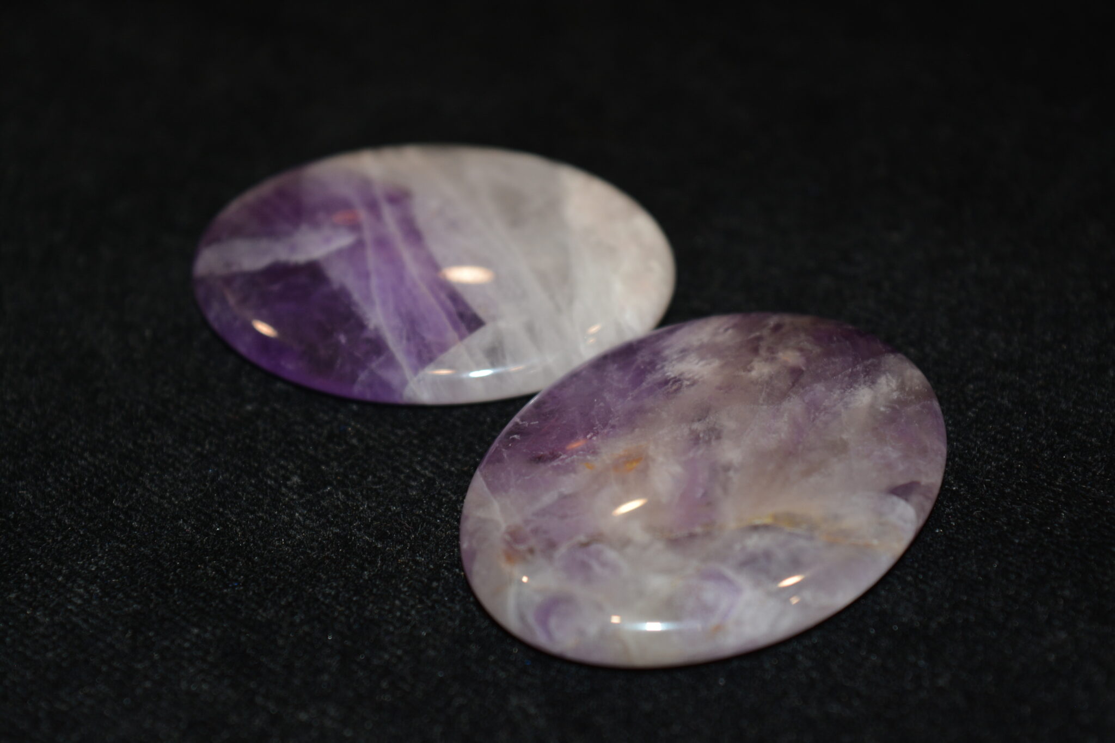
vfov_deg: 16.6
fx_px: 2555
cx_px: 558
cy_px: 372
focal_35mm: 82
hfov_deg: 24.6
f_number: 5.6
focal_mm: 55
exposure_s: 1/60
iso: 400
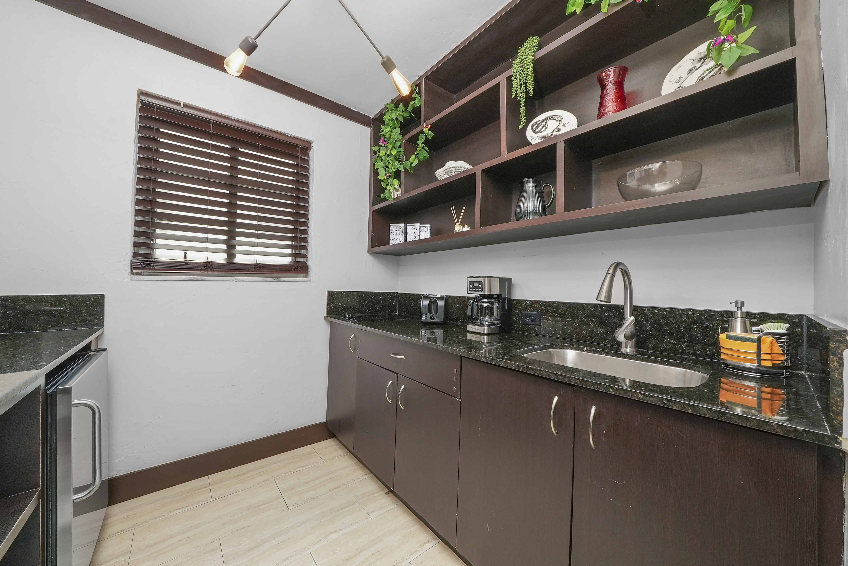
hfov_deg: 112.6
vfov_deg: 90.1
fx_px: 283
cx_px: 424
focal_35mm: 12
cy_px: 283
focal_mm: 12
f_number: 11
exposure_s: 1/1.67
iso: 2000
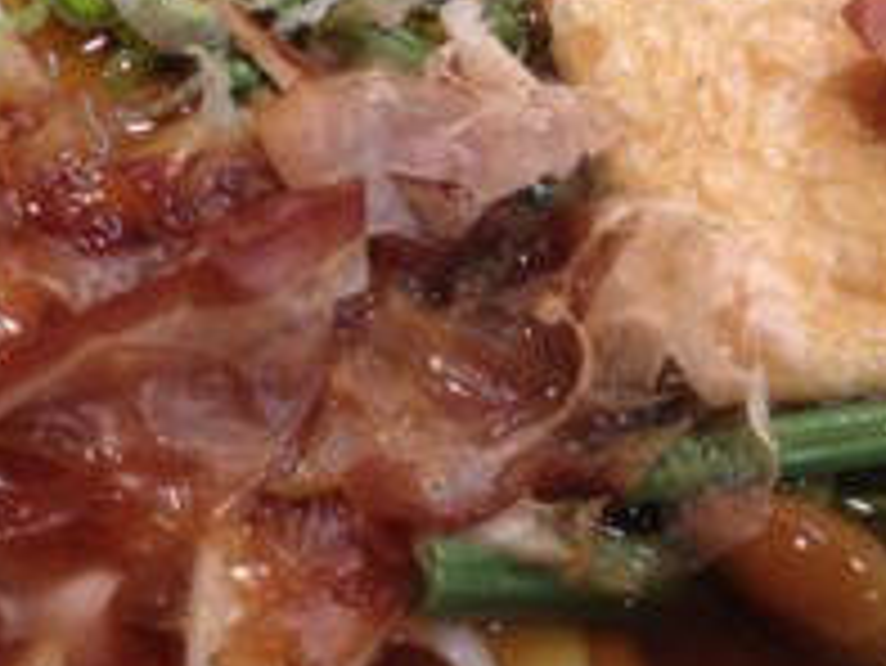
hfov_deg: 24.1
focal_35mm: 80
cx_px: 198
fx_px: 2049
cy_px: 225
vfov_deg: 18.4
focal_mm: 4.28
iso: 50
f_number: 2.4
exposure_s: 1/30
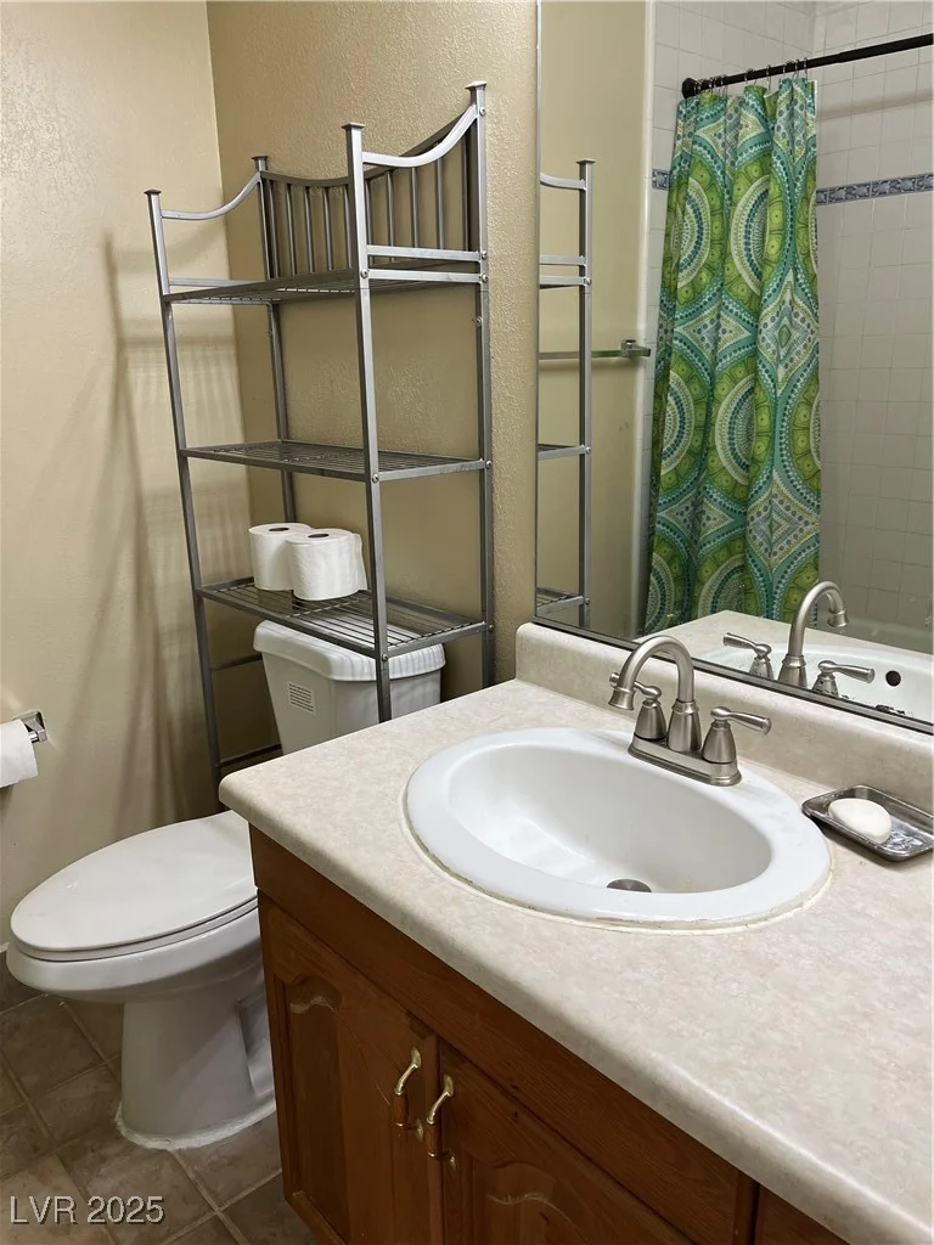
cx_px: 467
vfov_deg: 67.3
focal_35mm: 26
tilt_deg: -16.1
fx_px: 935
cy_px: 622
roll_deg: +2.3
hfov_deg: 53.1
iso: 100
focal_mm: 5.1
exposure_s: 1/120
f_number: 1.6
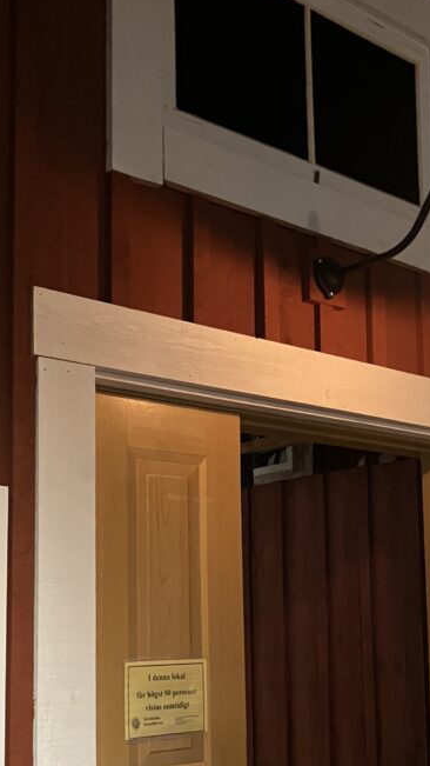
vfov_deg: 42.5
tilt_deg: +5.2
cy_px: 493
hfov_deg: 24.7
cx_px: 123
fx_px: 973
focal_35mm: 48
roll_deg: +0.4
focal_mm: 3.99
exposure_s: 1/25
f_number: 1.8
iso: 640
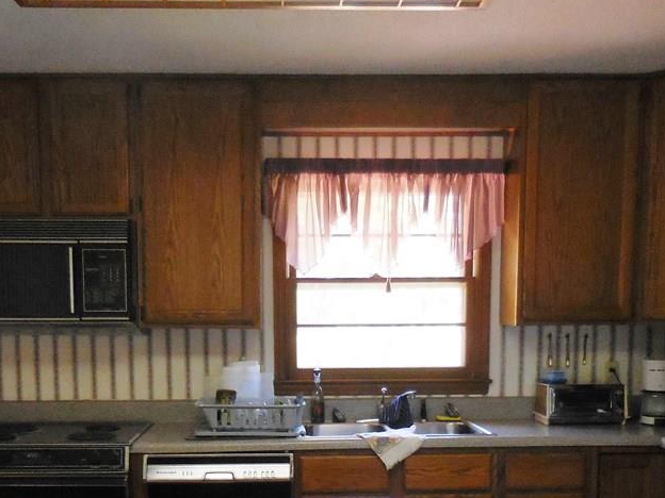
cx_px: 305
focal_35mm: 41
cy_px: 399
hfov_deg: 45.7
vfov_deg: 34.1
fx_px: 788
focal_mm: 4.5
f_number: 3.3
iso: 800
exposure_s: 1/125
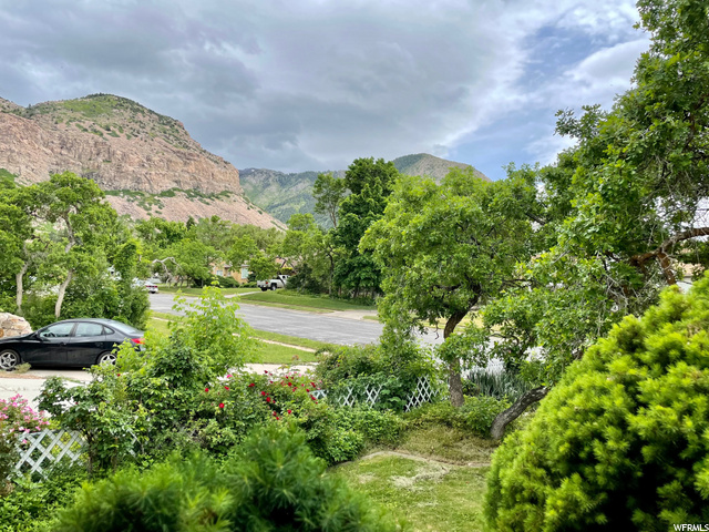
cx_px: 354
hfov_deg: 67.3
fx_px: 533
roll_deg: +1.1
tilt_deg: +5.8
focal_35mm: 26
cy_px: 266
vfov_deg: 53.1
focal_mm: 4.2
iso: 32
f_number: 1.6
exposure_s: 1/2304
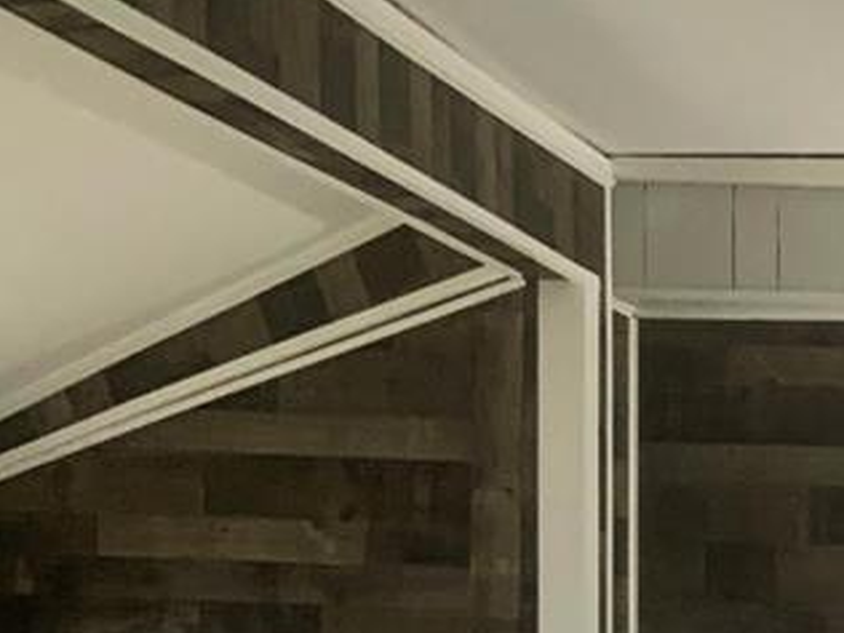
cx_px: 1194
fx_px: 2292
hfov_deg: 18.8
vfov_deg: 15.0
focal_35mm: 94
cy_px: 831
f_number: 1.8
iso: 160
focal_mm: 3
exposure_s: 1/60
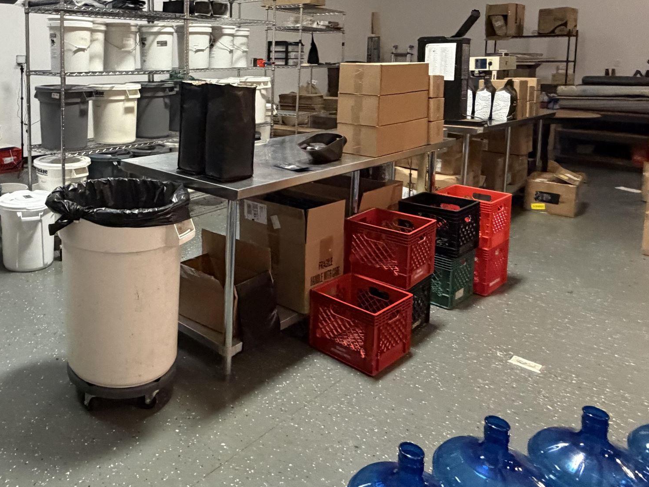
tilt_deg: -3.6
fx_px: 544
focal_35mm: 29
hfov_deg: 58.6
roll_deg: -2.3
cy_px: 110
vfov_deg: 46.2
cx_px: 166
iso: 500
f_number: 2.2
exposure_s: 1/60
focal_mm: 2.22
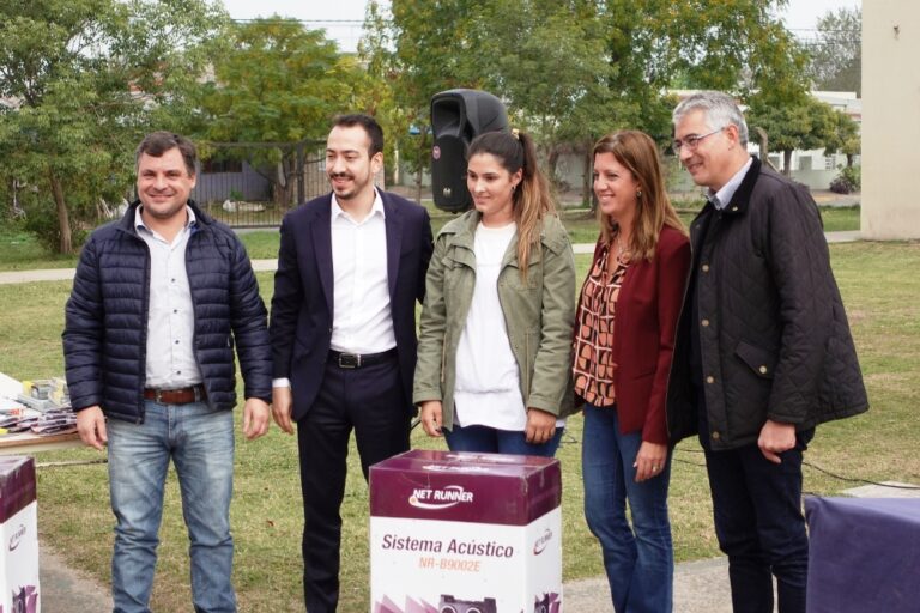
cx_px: 460
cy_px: 306
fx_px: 1789
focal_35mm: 70
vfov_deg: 19.5
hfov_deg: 28.8
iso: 200
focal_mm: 25.7
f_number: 2.8
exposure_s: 1/1250
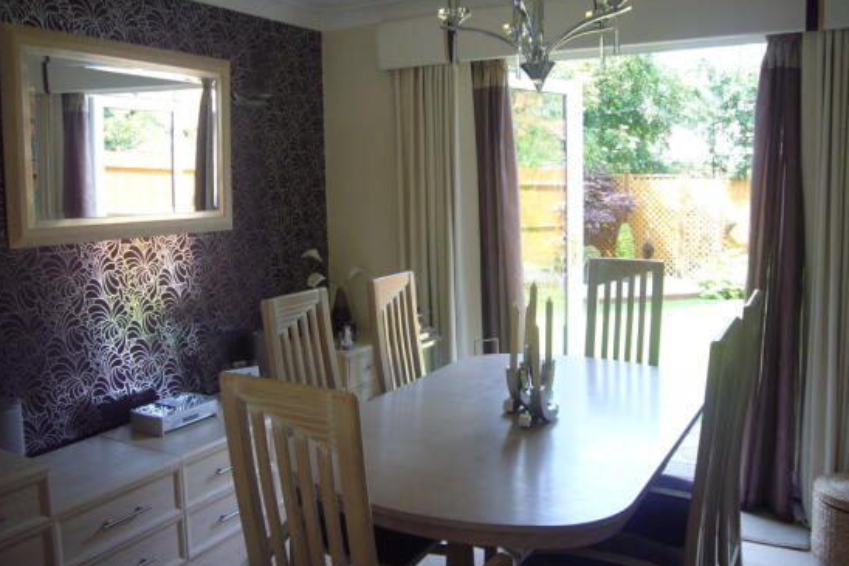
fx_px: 731
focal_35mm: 31
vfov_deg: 42.3
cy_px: 283
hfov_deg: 60.3
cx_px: 430
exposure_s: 1/40
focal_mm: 4.6
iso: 80
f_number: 2.8
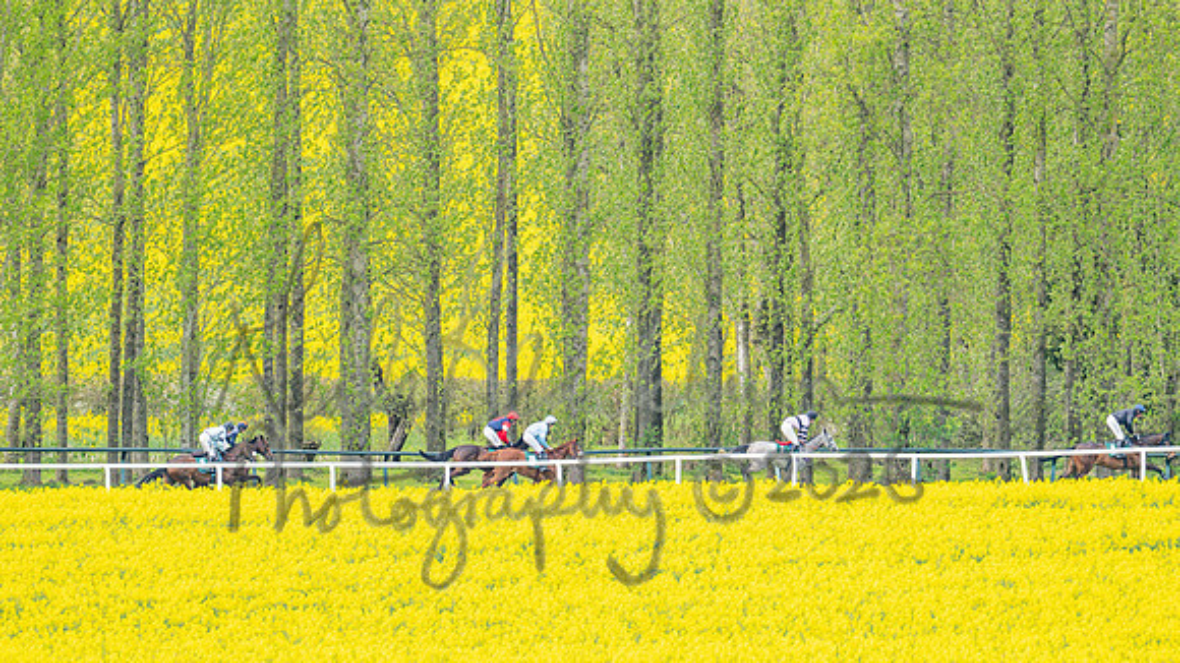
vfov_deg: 1.8
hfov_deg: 3.2
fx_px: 20994
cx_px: 553
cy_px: 269
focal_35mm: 671
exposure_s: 1/1000
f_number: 4.5
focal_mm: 400
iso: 400
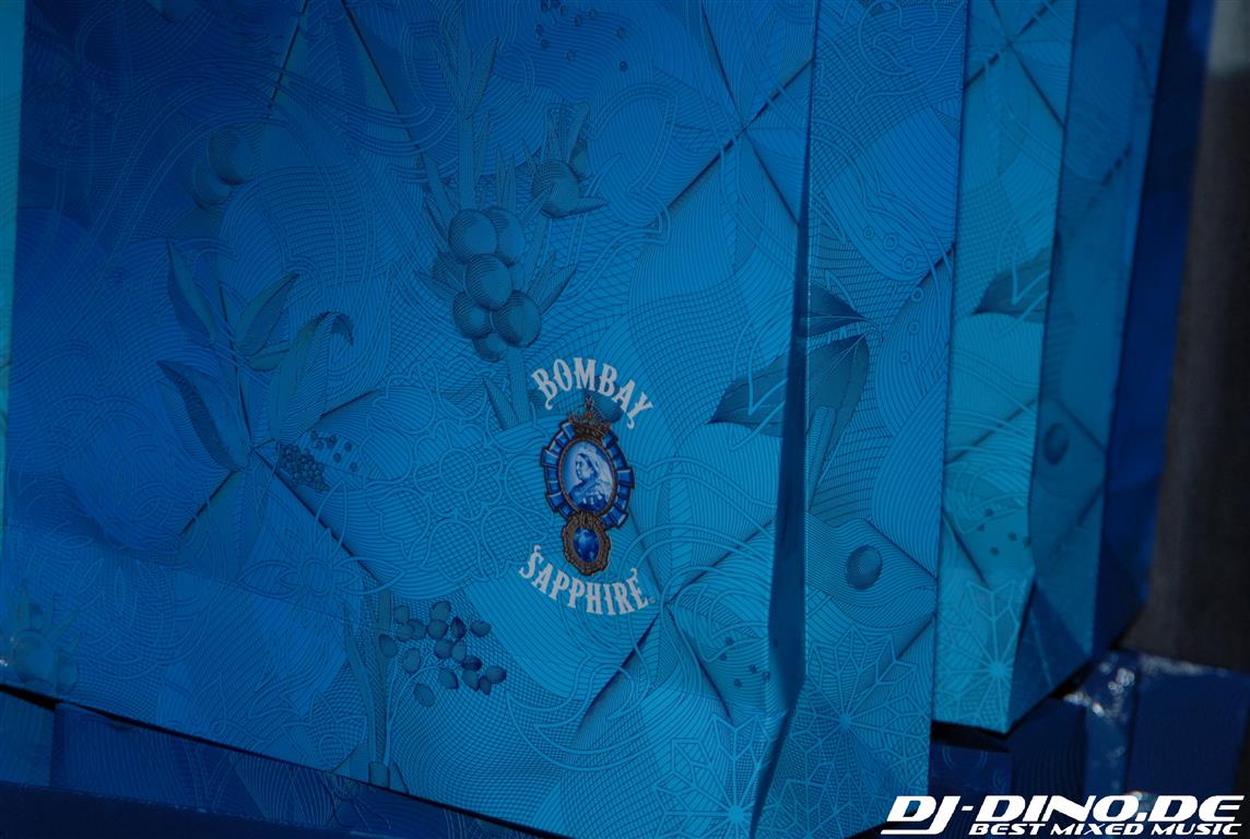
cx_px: 625
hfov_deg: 11.4
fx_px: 6263
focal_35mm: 180
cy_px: 420
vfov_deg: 7.7
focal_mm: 120
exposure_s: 1/15
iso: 400
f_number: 5.6
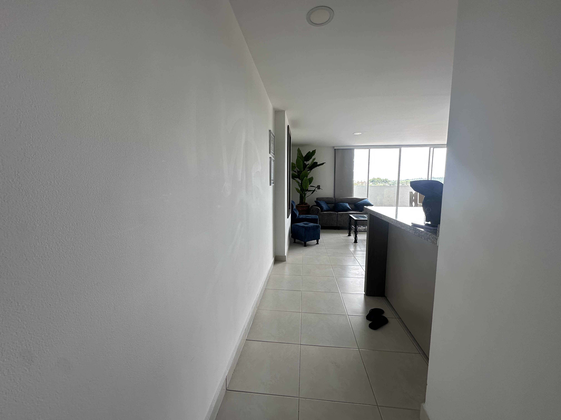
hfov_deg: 102.1
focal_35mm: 14
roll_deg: -1.0
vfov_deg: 85.7
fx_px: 227
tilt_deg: -5.1
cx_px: 280
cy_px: 210
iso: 40
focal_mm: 2.22
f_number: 2.2
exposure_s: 1/110
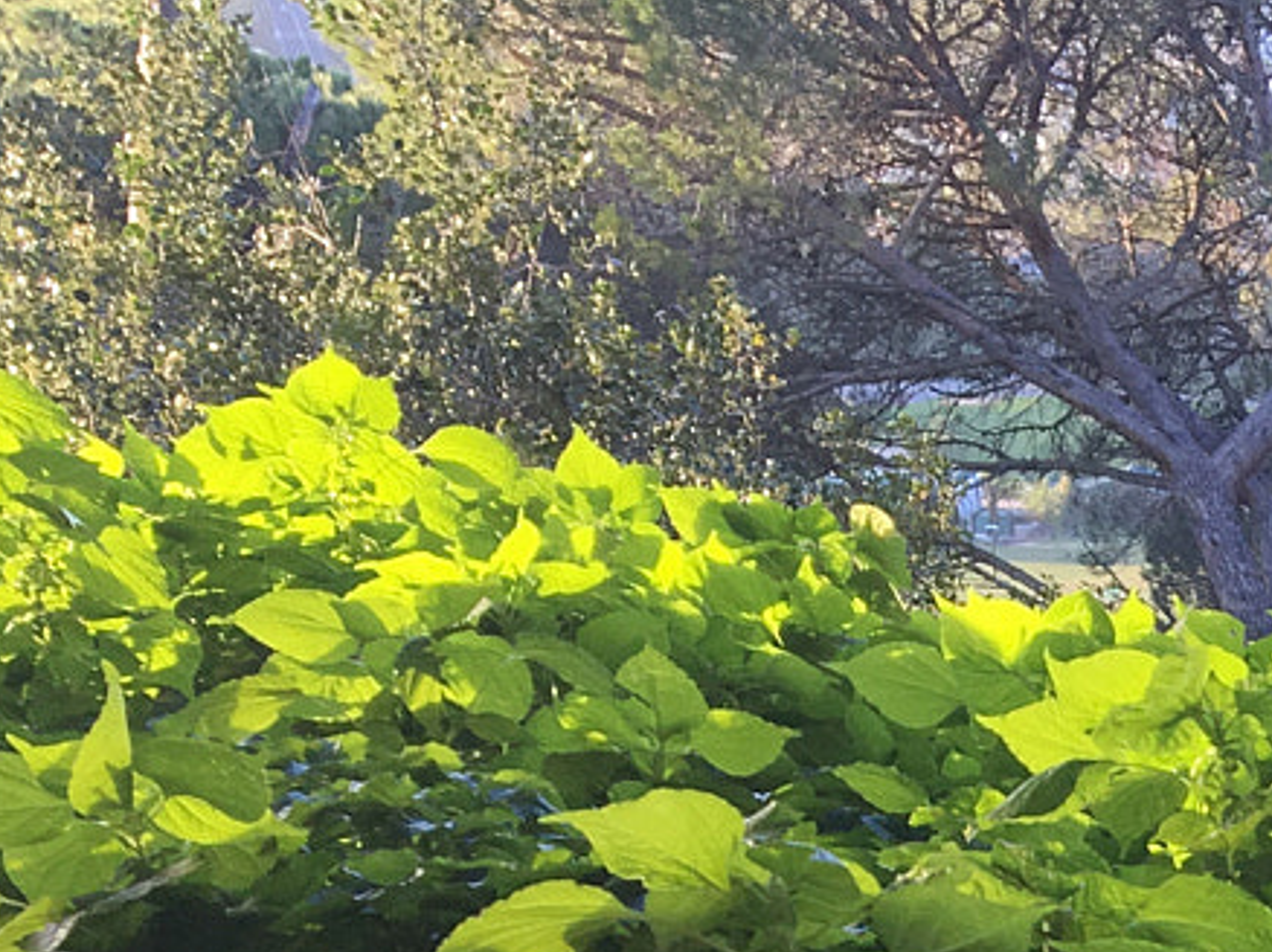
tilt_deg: -24.9
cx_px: 1954
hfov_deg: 16.7
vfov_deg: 12.7
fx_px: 3893
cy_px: 1736
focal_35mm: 106
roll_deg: +0.3
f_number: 2.2
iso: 25
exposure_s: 1/100
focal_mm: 4.15
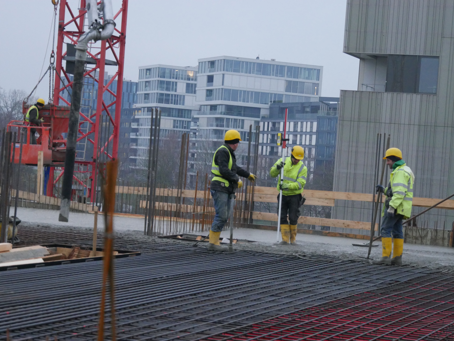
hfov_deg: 21.3
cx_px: 227
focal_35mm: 92
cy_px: 170
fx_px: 1207
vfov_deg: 16.1
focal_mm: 46
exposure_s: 1/320
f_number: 4.9
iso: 3200
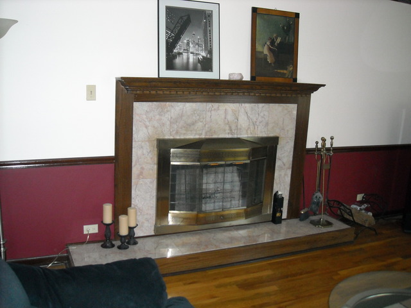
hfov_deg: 52.6
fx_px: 416
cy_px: 154
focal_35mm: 35
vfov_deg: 40.7
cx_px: 206
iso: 400
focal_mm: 5.7
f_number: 2.8
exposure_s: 1/60
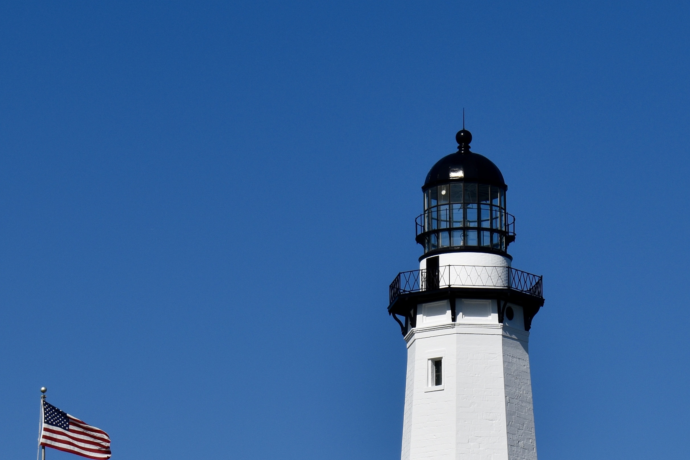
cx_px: 506
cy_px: 432
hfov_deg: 10.1
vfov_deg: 6.7
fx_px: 3895
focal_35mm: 203
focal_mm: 55
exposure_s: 1/500
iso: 100
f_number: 11
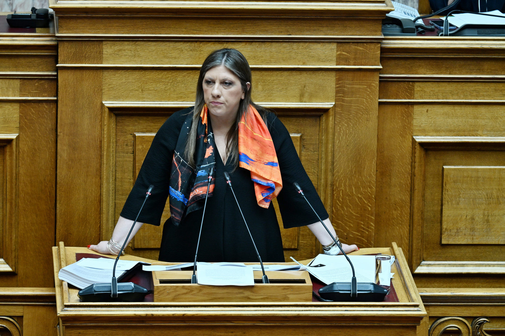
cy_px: 168
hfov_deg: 7.1
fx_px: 4067
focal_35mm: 290
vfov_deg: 4.7
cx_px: 252
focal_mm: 290
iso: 800
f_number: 6
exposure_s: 1/200
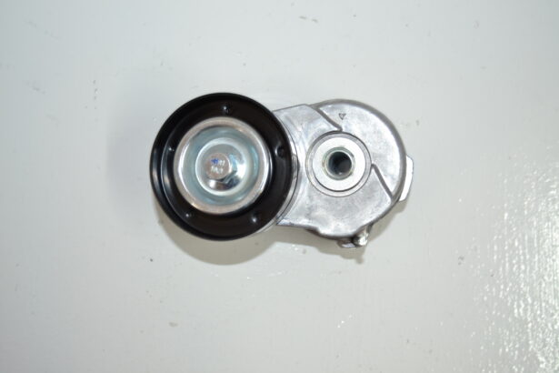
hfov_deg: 42.3
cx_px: 280
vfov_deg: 28.9
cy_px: 186
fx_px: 722
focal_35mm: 46
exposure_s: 1/20
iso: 200
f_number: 4.2
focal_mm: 31
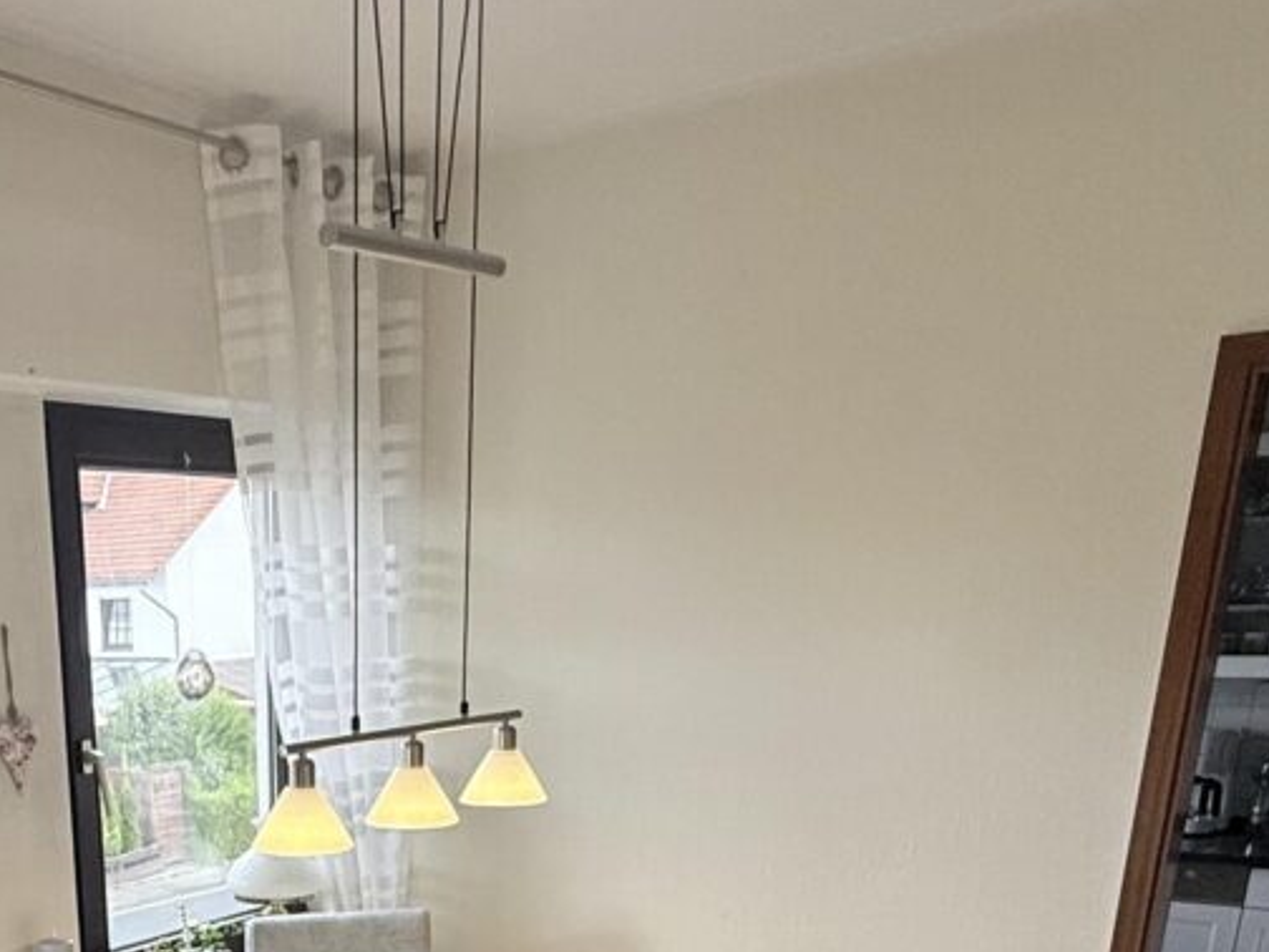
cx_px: 234
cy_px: 1106
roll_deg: +2.1
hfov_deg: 44.3
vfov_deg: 31.0
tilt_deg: -18.6
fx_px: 1466
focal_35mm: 40
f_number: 2.2
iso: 160
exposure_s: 1/80
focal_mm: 2.22
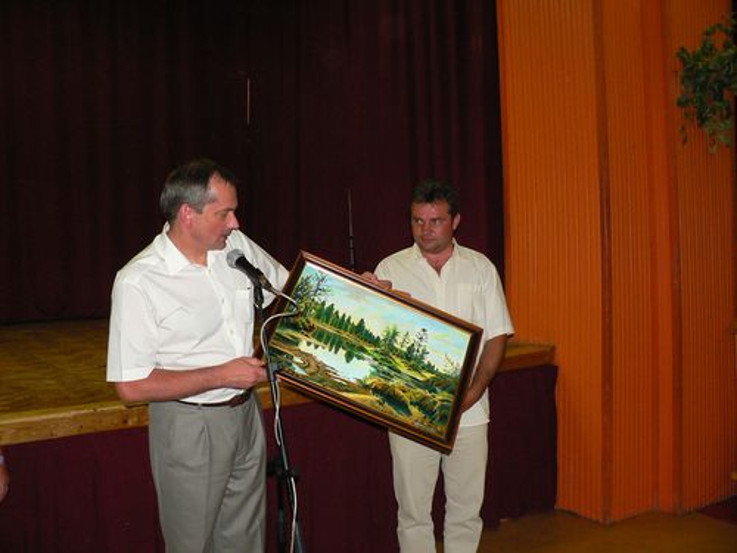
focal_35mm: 35
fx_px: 745
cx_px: 368
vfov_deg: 40.7
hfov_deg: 52.6
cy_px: 276
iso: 200
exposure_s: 1/60
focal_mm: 6
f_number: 2.8
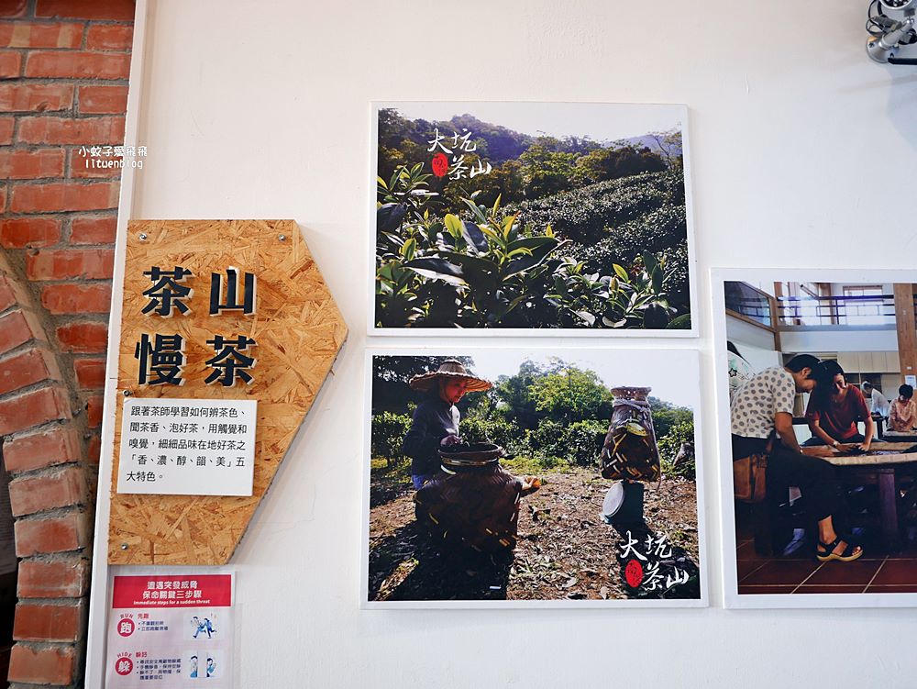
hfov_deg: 63.4
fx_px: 742
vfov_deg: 49.8
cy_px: 344
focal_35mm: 28
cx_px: 458
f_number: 2.5
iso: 250
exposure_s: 1/60
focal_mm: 14
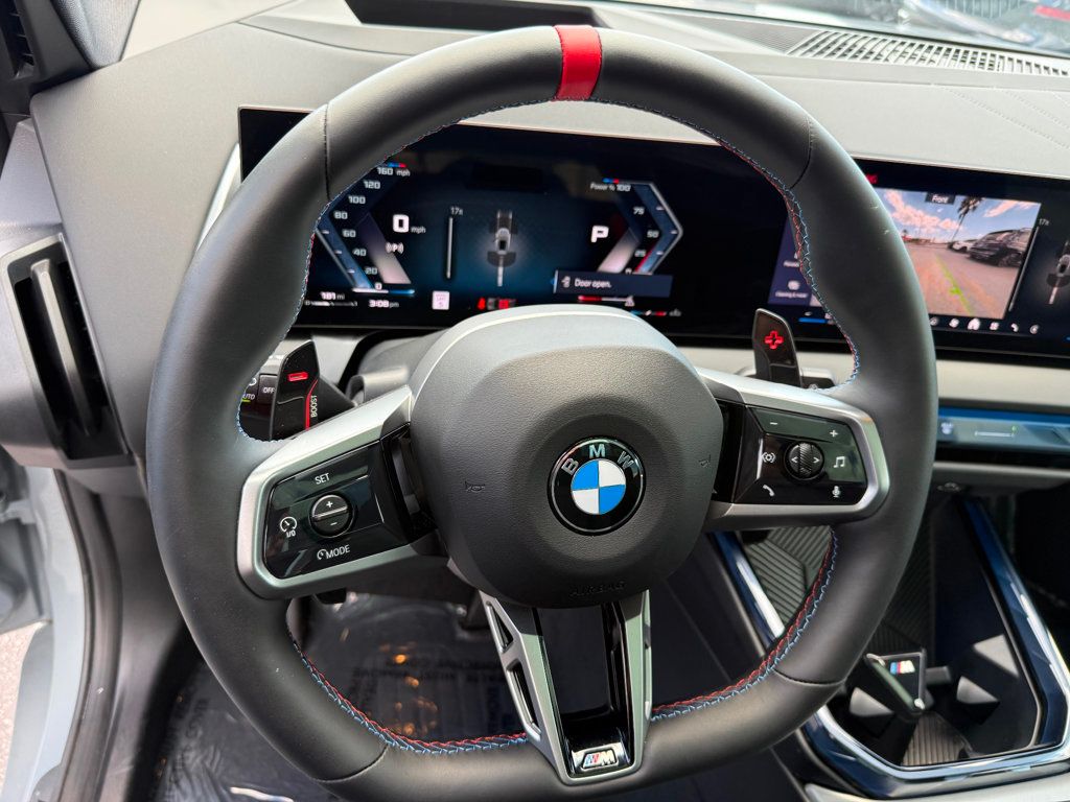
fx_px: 742
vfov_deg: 56.8
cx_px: 535
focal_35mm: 24
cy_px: 401
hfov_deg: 71.6
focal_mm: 6.76
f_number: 1.78
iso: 125
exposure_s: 1/230
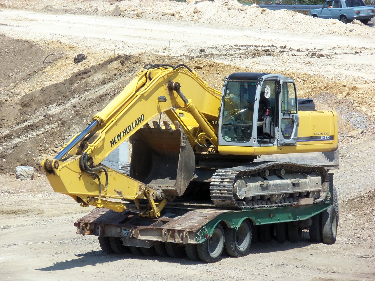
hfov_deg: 9.0
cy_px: 140
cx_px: 188
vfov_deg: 6.8
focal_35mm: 220
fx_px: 2384
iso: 80
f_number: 5.7
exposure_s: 1/400
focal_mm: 39.4
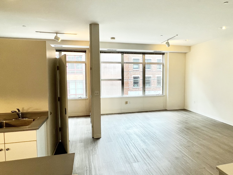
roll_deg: +1.1
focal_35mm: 21
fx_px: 141
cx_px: 124
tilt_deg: -3.7
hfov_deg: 78.9
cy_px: 86
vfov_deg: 63.4
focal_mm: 1.57
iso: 100
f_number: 1.8
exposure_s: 1/120
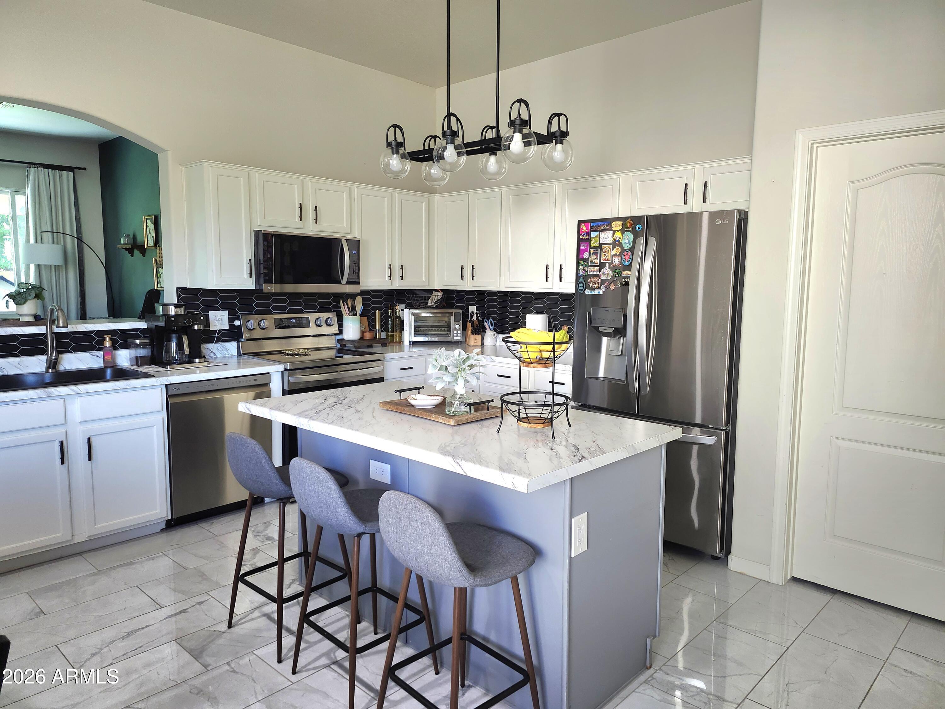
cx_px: 472
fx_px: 628
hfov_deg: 73.9
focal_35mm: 23
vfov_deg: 58.9
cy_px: 354
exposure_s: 1/120
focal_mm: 5.54
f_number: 1.8
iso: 320
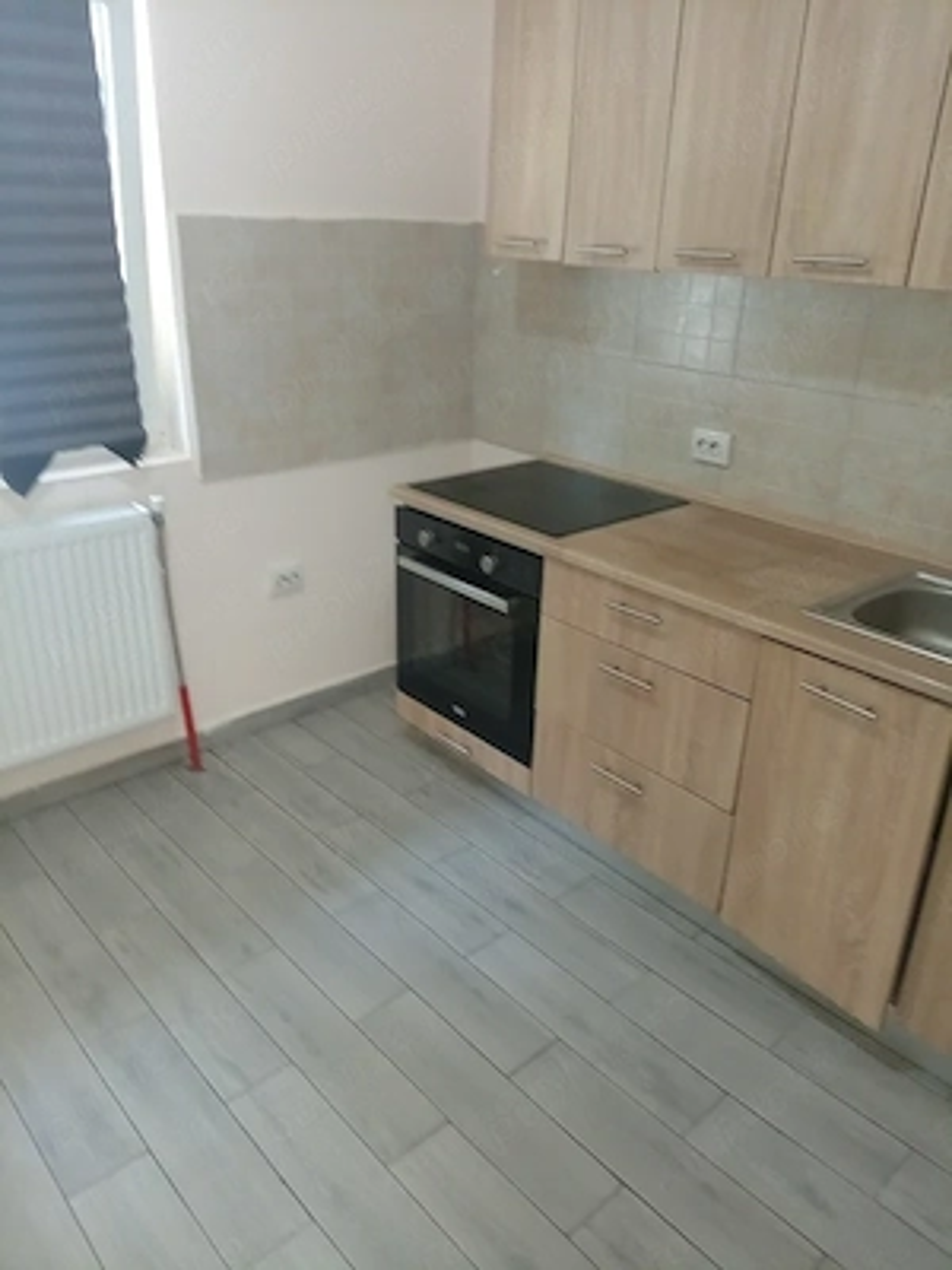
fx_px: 953
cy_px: 635
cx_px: 476
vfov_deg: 67.3
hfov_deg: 53.1
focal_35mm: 26
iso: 460
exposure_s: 1/25
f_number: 1.8
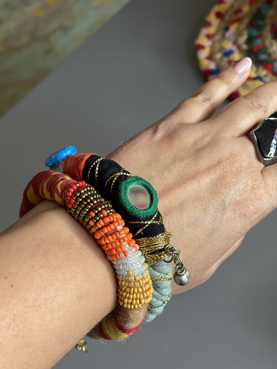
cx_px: 138
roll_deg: +16.6
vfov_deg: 30.3
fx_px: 683
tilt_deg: -39.5
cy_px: 184
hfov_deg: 22.9
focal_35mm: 64
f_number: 2.2
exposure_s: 1/40
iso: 200
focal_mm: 7.5
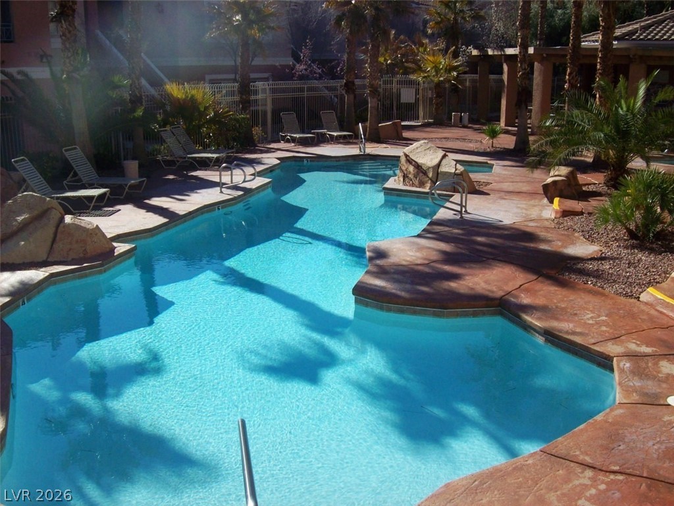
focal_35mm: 36
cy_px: 253
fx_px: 701
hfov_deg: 51.4
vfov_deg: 39.7
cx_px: 337
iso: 80
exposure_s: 1/788
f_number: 4.8
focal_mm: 6
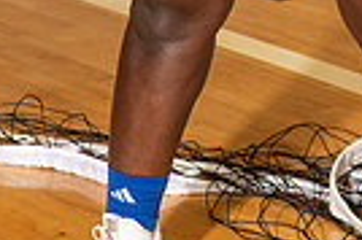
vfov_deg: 6.9
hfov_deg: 10.9
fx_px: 1888
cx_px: 330
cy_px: -348
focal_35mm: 188
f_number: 7.1
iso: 320
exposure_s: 1/250
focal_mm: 56
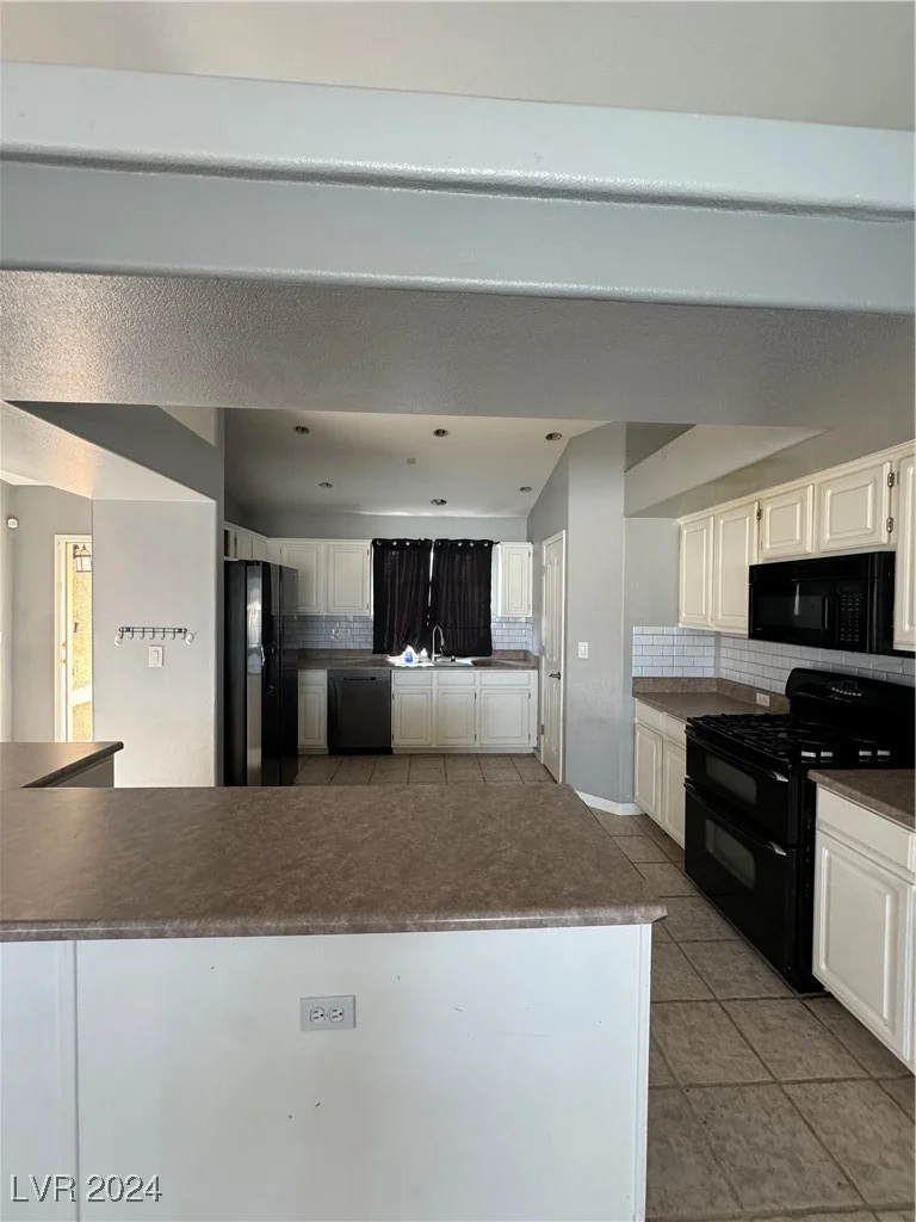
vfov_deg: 102.1
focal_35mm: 14
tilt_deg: -1.4
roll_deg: -0.8
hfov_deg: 85.7
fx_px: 494
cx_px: 458
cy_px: 611
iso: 320
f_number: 2.2
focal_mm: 2.22
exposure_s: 1/99
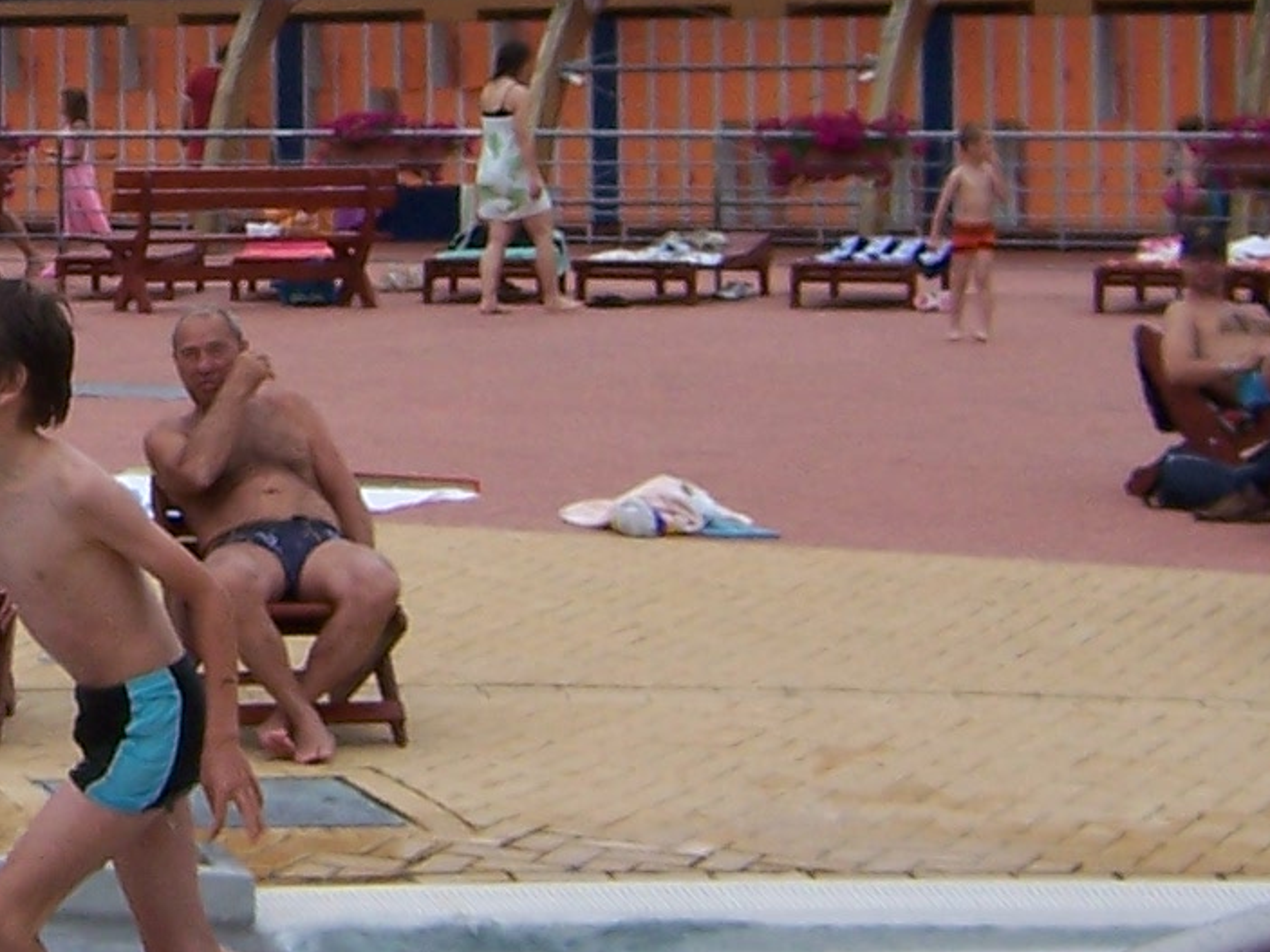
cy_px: 126
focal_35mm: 121
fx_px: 4439
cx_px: -376
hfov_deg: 15.5
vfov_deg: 12.2
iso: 80
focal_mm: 5.5
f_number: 3.4
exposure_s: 1/350
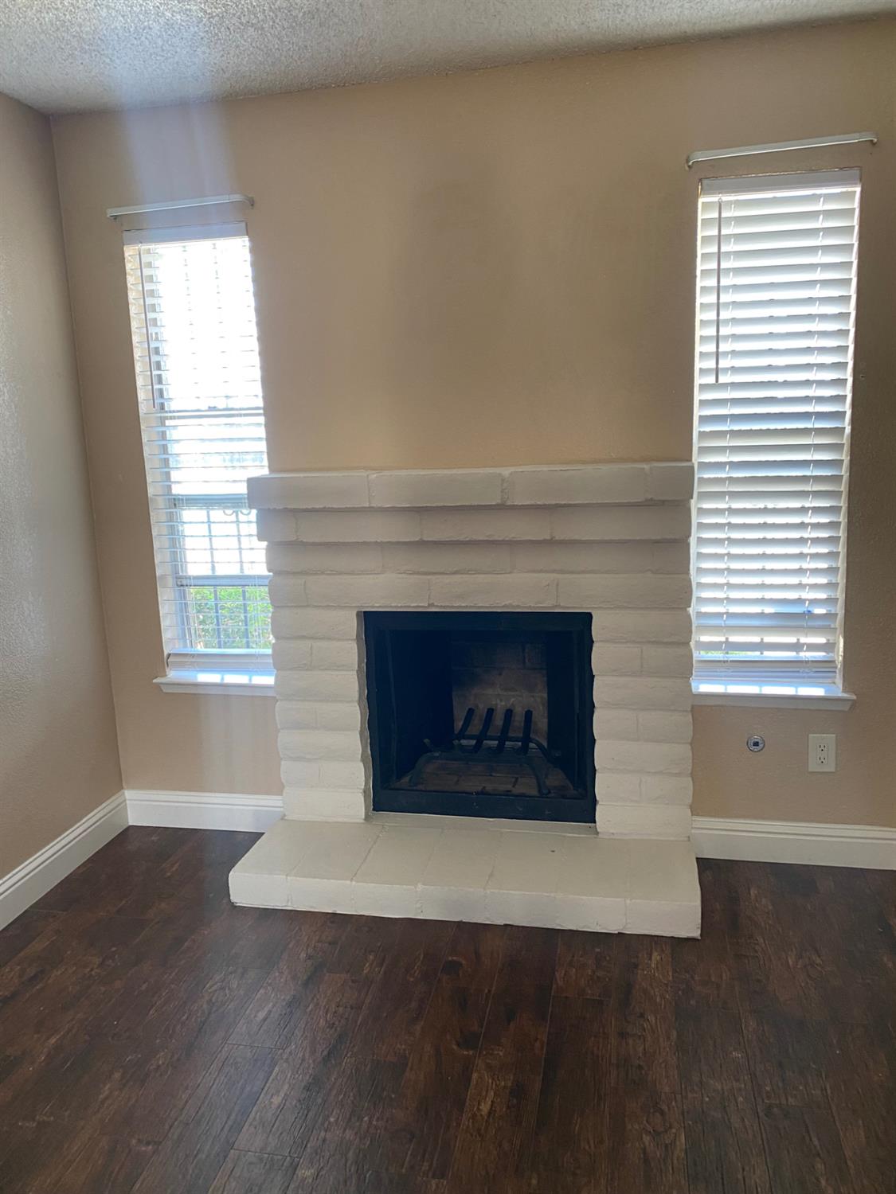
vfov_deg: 67.3
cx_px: 448
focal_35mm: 26
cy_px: 597
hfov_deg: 53.1
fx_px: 897
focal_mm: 4.25
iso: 125
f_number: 1.8
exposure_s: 1/60
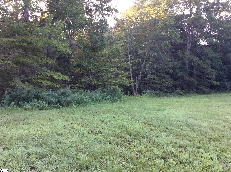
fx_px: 213
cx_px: 116
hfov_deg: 56.9
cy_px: 86
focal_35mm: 32
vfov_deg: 44.1
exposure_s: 1/60
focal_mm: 3.3
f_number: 2.4
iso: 40
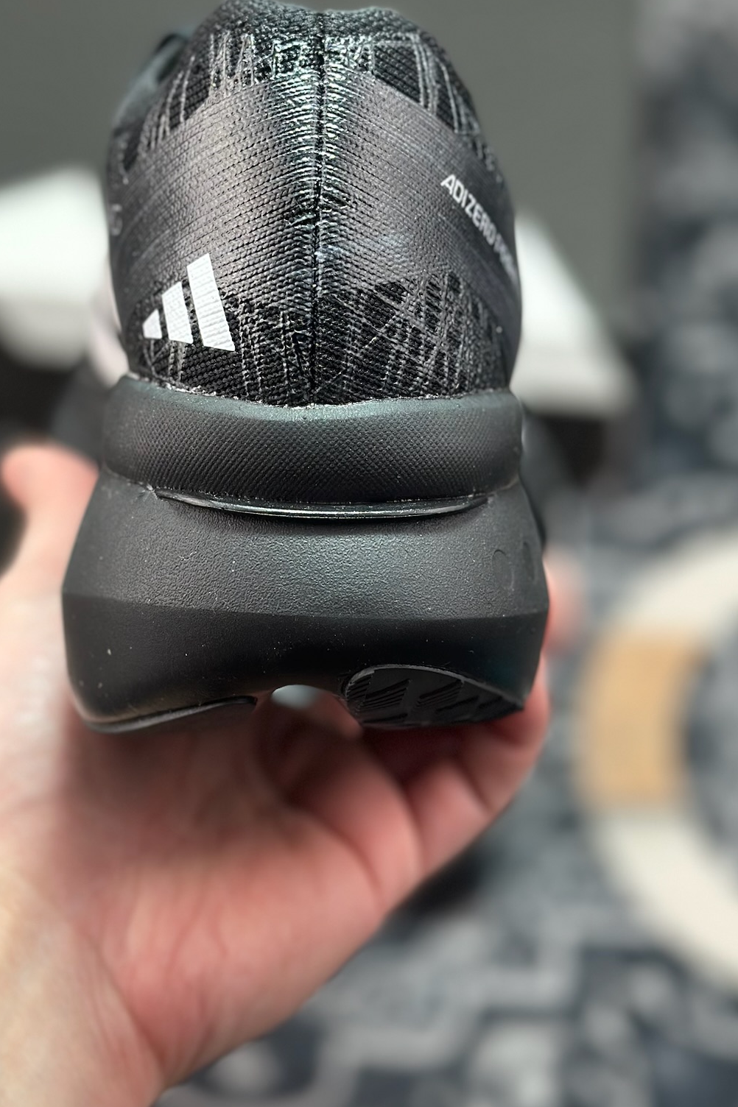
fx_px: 2092
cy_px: 420
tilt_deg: -54.5
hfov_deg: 20.0
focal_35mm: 68
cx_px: 314
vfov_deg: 29.6
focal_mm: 6.86
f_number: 1.78
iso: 80
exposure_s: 1/284
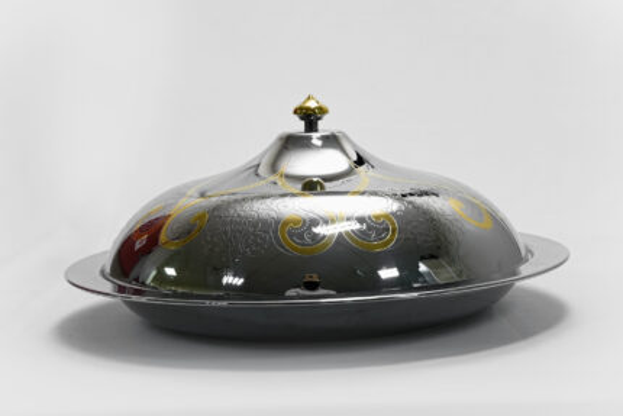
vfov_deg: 19.5
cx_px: 312
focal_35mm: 70
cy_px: 208
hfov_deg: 28.8
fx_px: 1212
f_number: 13
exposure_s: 1/100
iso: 3200
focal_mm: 70
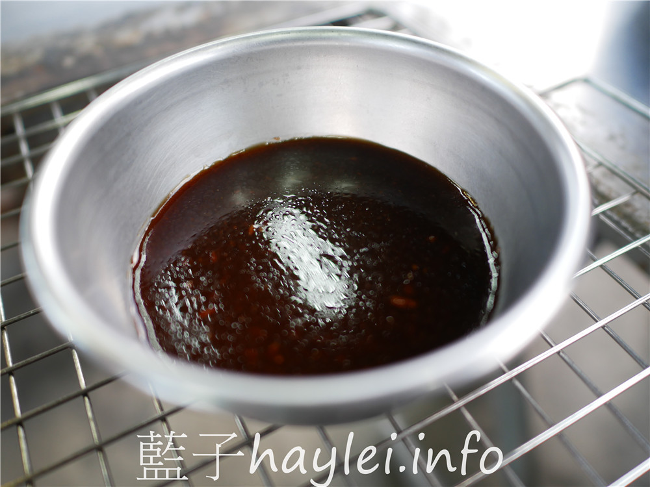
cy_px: 244
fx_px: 563
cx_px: 325
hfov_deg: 60.0
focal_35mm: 30
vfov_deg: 46.8
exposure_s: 1/60
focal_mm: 15
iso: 250
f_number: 1.7
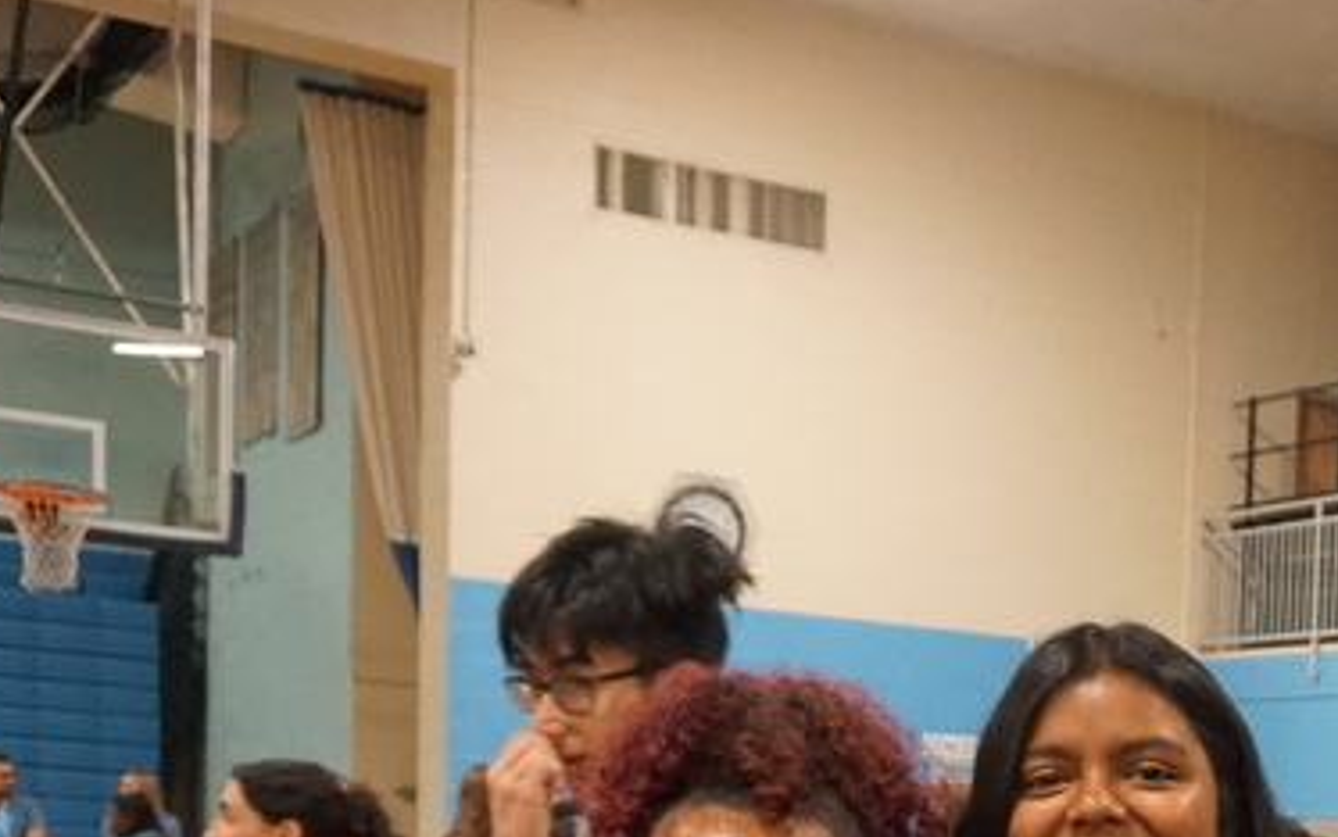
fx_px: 2444
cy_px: 1146
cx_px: 1492
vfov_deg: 17.9
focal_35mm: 67
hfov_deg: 27.8
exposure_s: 1/160
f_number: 4
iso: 3200
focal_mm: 16
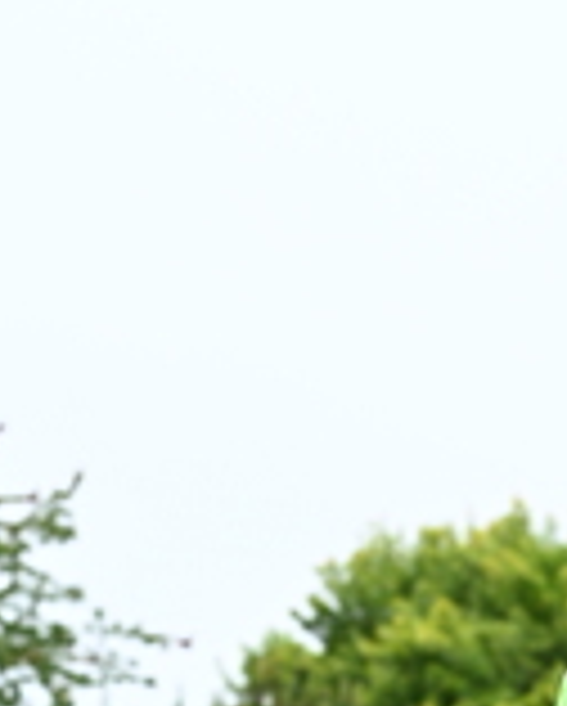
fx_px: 3852
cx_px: 416
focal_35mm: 184
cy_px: 1102
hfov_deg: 8.4
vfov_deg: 10.1
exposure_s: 1/800
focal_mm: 56
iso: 1600
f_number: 4
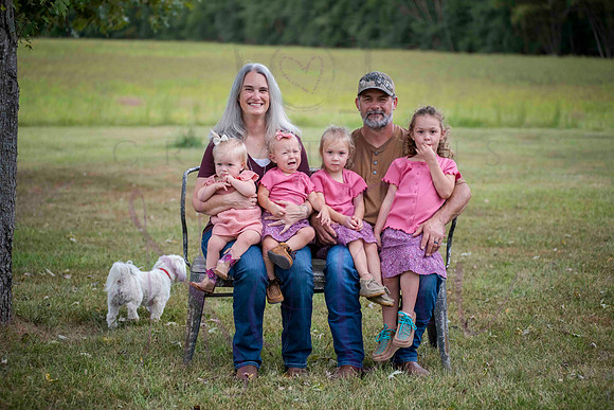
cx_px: 307
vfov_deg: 17.1
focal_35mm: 80
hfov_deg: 25.4
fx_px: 1365
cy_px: 205
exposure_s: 1/640
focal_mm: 80
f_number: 3.5
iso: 400
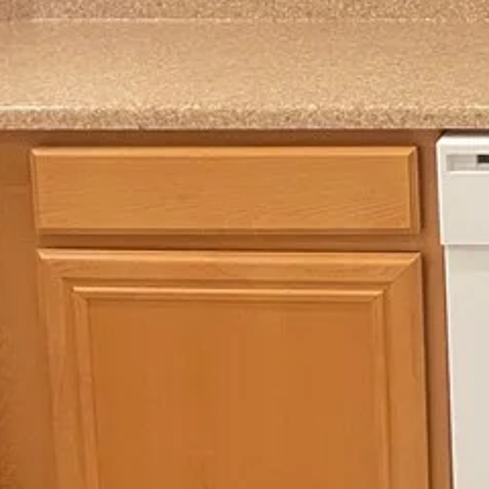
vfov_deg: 16.9
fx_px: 1566
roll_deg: +0.6
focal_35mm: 98
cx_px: 931
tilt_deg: -6.5
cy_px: -122
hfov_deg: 15.0
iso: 500
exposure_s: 1/30
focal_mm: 4.2
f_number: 1.6
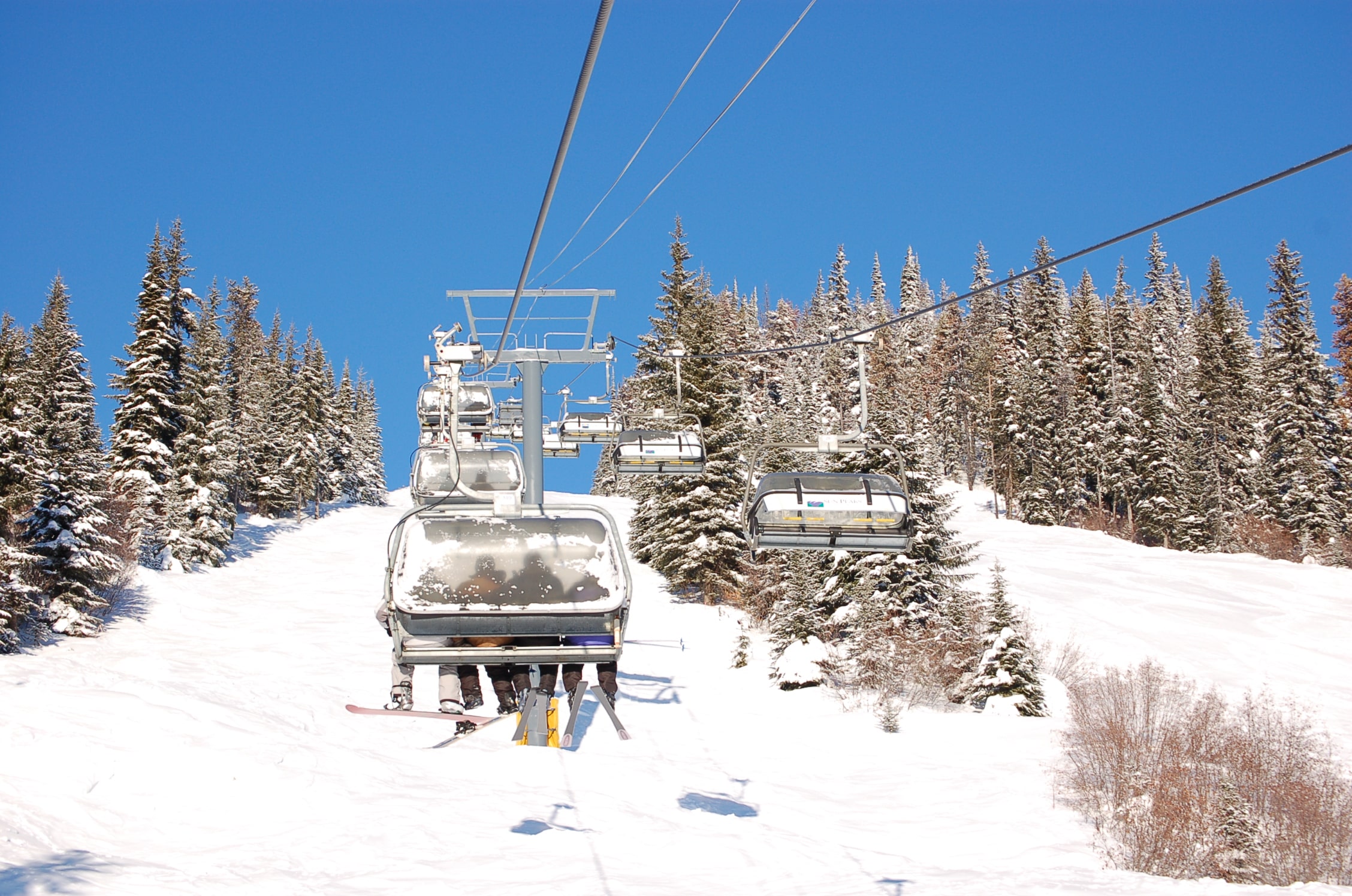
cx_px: 676
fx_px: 3093
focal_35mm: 82
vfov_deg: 16.5
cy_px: 448
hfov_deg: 24.7
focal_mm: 55
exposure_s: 1/400
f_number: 10
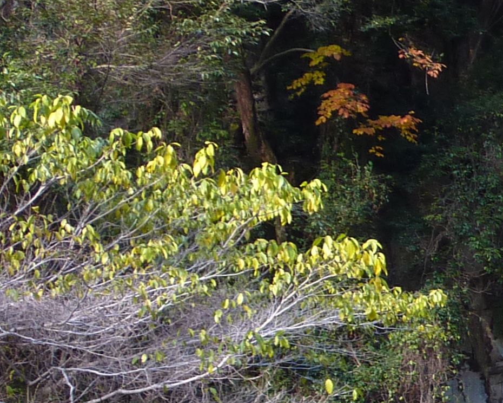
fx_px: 1995
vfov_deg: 11.3
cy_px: 451
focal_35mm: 134
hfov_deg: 13.5
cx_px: 779
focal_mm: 5.7
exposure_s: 1/50
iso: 80
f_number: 3.5
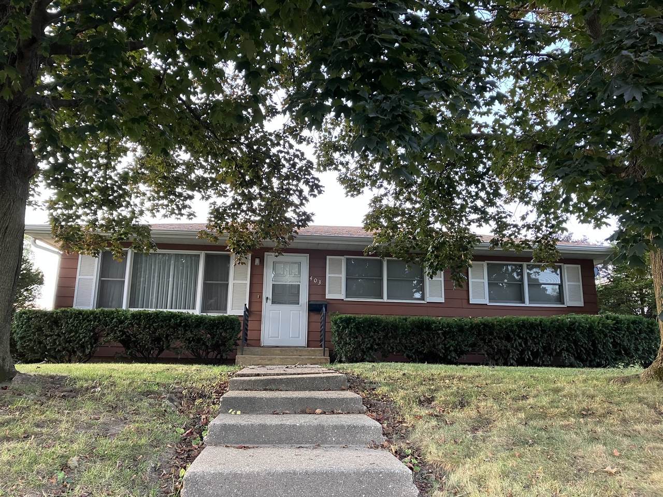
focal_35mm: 28
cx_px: 332
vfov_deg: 49.7
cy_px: 248
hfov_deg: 63.4
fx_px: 536
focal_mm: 3.99
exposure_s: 1/94
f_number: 1.8
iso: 80
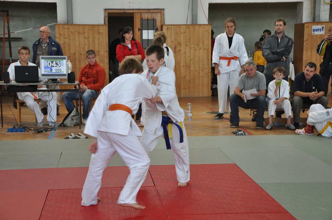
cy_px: 110
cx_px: 166
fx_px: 622
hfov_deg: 29.9
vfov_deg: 20.1
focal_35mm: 68
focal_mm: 45
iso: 1600
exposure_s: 1/250
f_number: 4.8
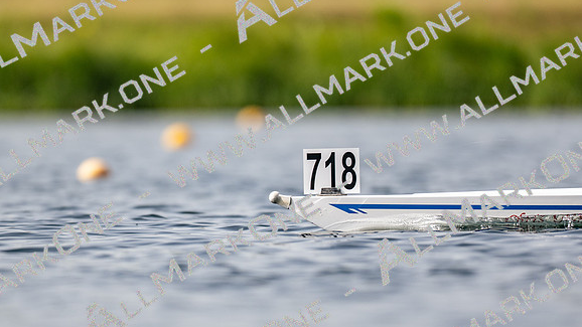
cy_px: 191
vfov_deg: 1.3
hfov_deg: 2.3
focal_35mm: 947
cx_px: 291
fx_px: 14613
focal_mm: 600
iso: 125
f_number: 4
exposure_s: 1/2500
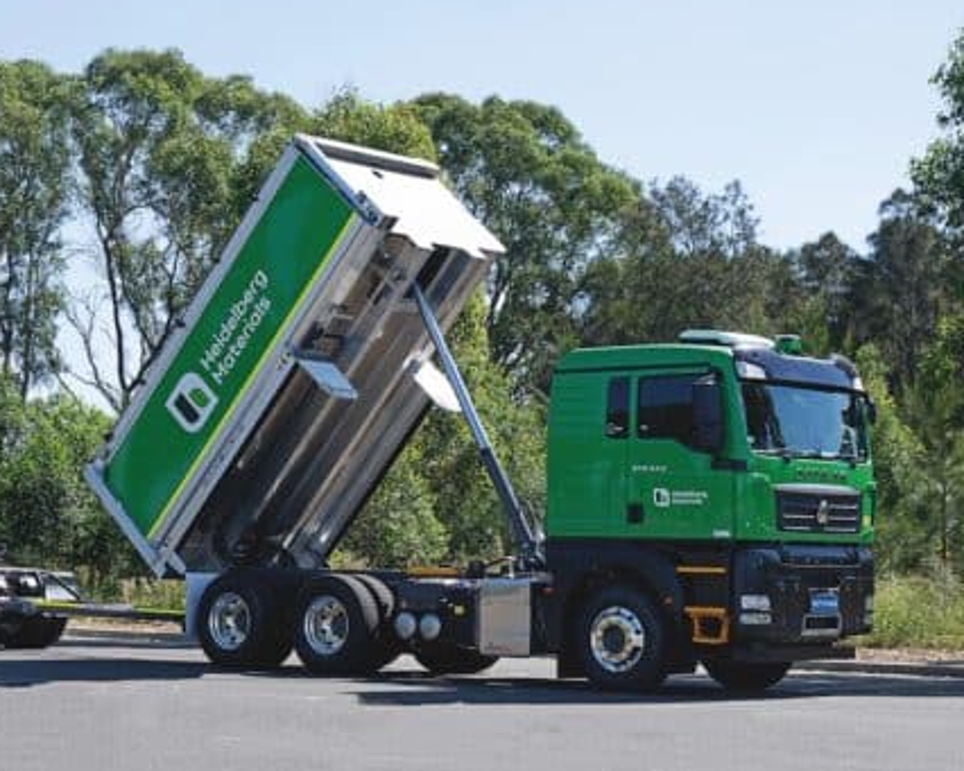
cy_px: 357
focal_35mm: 76
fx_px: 2169
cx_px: 220
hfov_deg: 24.7
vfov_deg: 20.2
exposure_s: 1/100
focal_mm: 46
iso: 125
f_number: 11
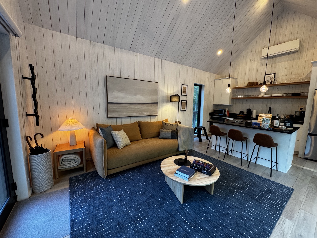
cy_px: 119
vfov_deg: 85.7
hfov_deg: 102.1
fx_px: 128
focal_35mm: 14
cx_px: 158
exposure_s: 1/60
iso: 160
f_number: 2.2
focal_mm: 2.22
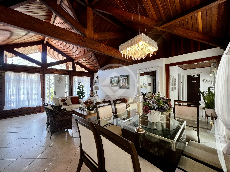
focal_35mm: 13
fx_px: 86
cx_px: 115
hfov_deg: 106.2
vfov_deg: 89.9
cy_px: 86
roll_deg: +0.8
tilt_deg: +0.4
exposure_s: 1/120
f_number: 1.8
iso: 200
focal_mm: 1.57
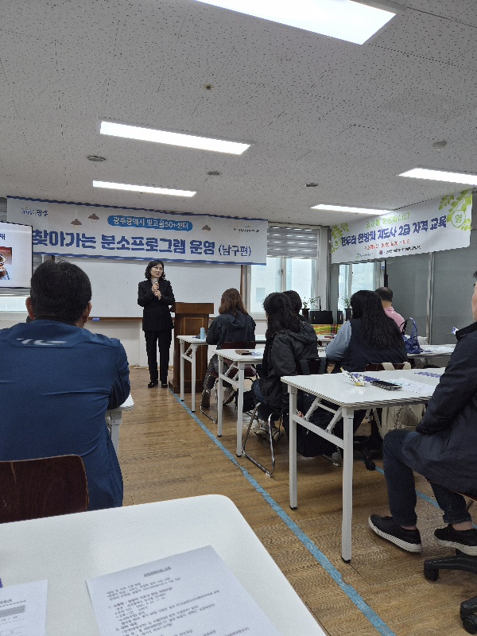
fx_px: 423
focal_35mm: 23
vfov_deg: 73.9
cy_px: 318
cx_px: 238
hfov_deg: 58.9
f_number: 1.8
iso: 40
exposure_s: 1/120
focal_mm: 5.4
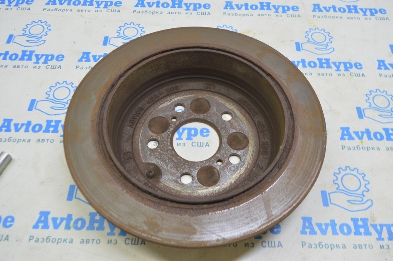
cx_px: 196
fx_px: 360
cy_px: 130
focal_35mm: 33
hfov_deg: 57.3
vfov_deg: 39.9
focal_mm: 22
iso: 400
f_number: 5.6
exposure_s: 1/20
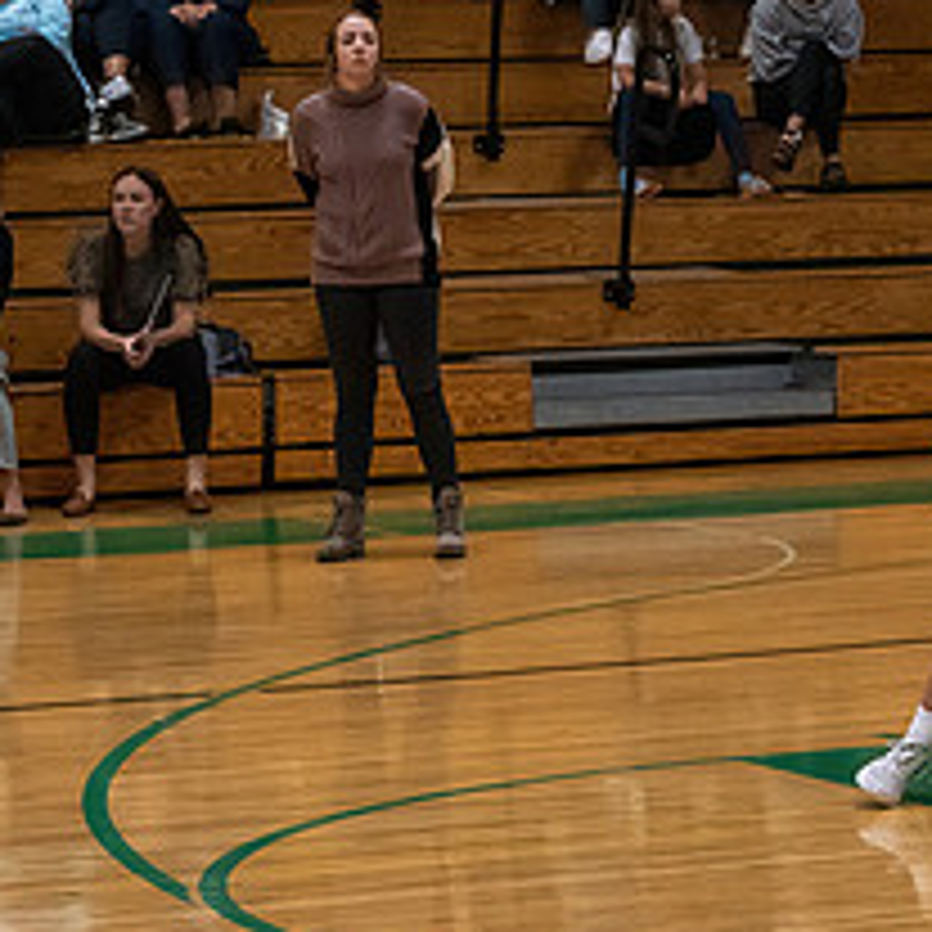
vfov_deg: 8.7
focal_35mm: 202
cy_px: 322
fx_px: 6153
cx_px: 1184
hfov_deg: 8.5
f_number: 5
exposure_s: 1/800
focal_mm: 85
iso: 8000
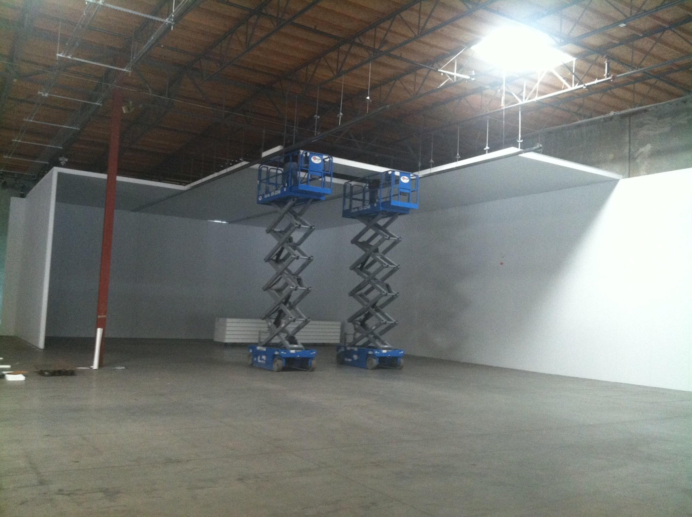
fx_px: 699
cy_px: 258
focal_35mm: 35
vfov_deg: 40.6
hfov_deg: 52.7
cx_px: 346
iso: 320
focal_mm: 3.85
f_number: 2.8
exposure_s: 1/15
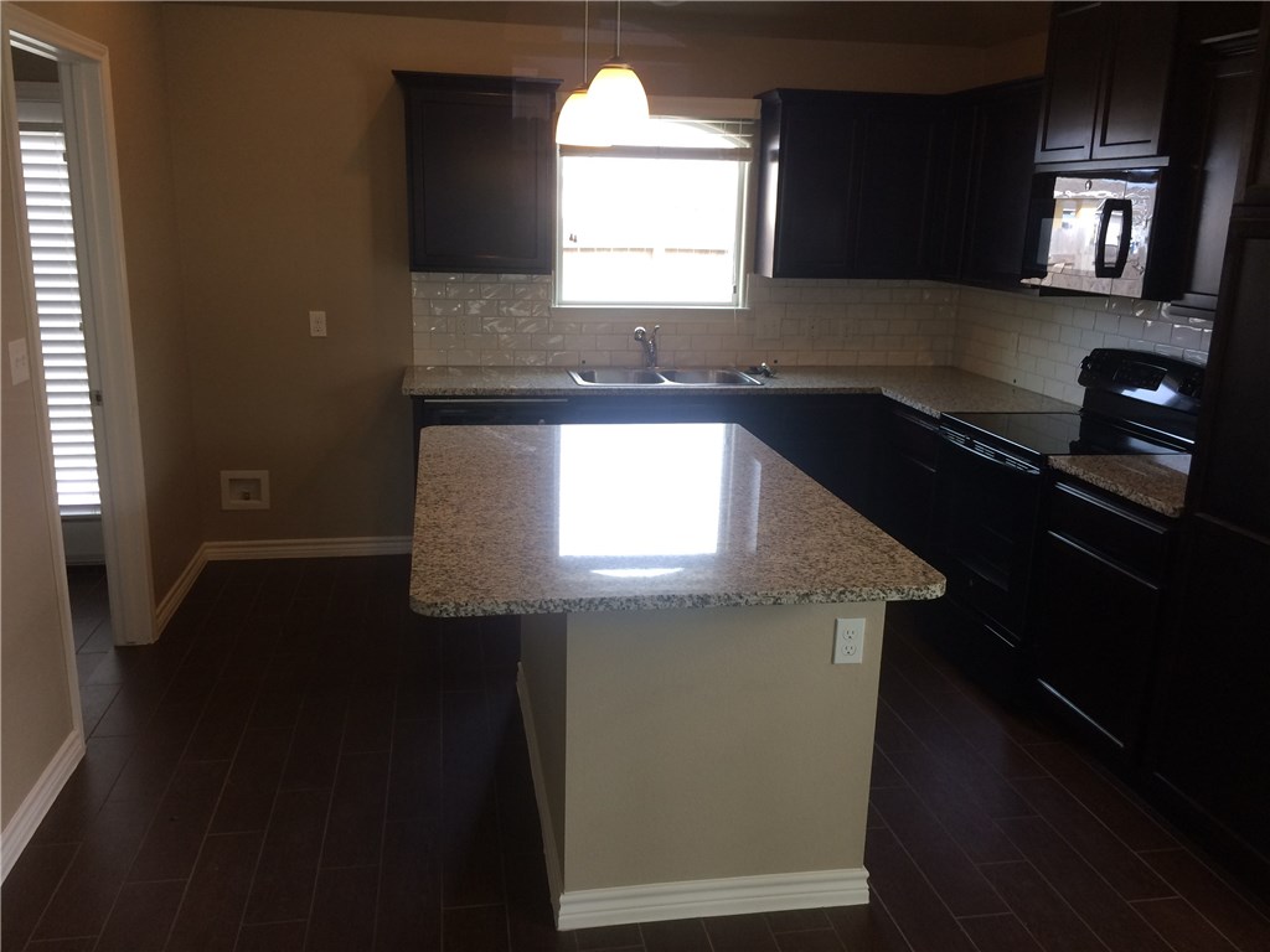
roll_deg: -2.4
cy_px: 476
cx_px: 635
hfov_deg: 61.7
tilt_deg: -14.3
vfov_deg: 48.2
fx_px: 1064
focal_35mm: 29
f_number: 2.2
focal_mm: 4.15
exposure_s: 1/30
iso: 32
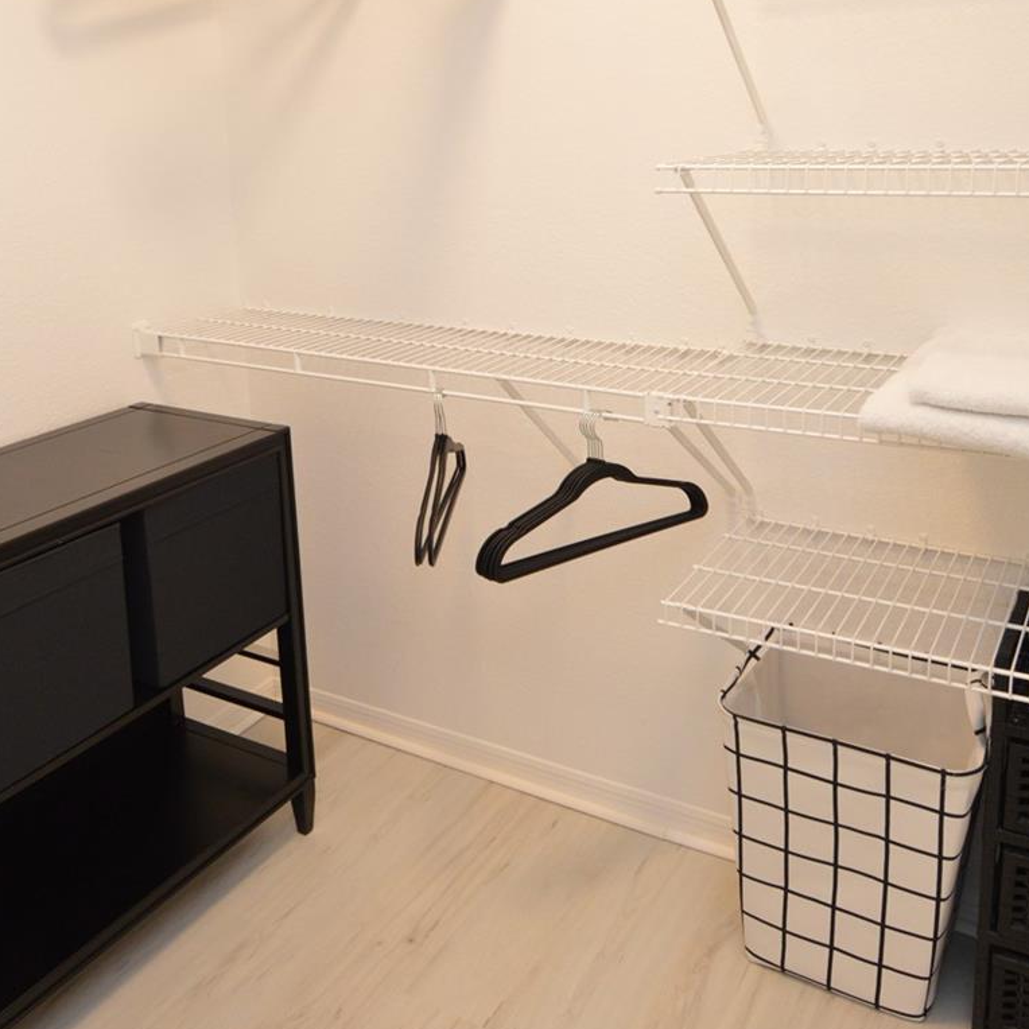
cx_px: 488
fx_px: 1076
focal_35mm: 32
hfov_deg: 51.1
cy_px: 354
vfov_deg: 50.3
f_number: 4
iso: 800
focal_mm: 12
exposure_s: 1/60
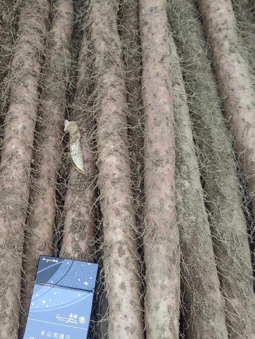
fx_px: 452
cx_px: 54
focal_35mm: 46
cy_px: 174
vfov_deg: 41.2
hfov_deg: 30.8
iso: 50
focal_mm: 5.52
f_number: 1.9
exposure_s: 1/278
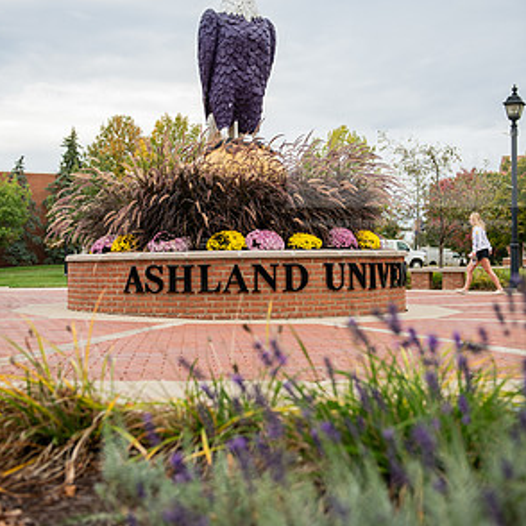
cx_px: 259
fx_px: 894
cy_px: 242
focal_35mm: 52
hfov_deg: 32.8
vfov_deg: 32.8
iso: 160
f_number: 3.2
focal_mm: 40
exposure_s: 1/320
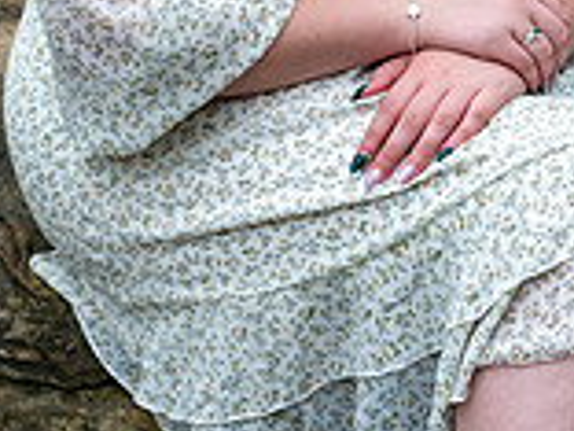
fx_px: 5787
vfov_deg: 4.2
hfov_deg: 5.7
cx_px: 430
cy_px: -92
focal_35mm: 349
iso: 250
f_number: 4
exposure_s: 1/320
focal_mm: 83.8
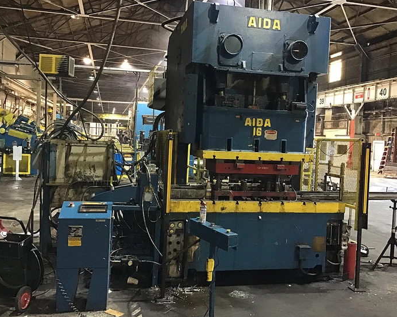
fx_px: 388
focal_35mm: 33
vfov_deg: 44.5
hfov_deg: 54.2
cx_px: 201
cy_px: 156
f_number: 2.4
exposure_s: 1/15
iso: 250
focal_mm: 3.3
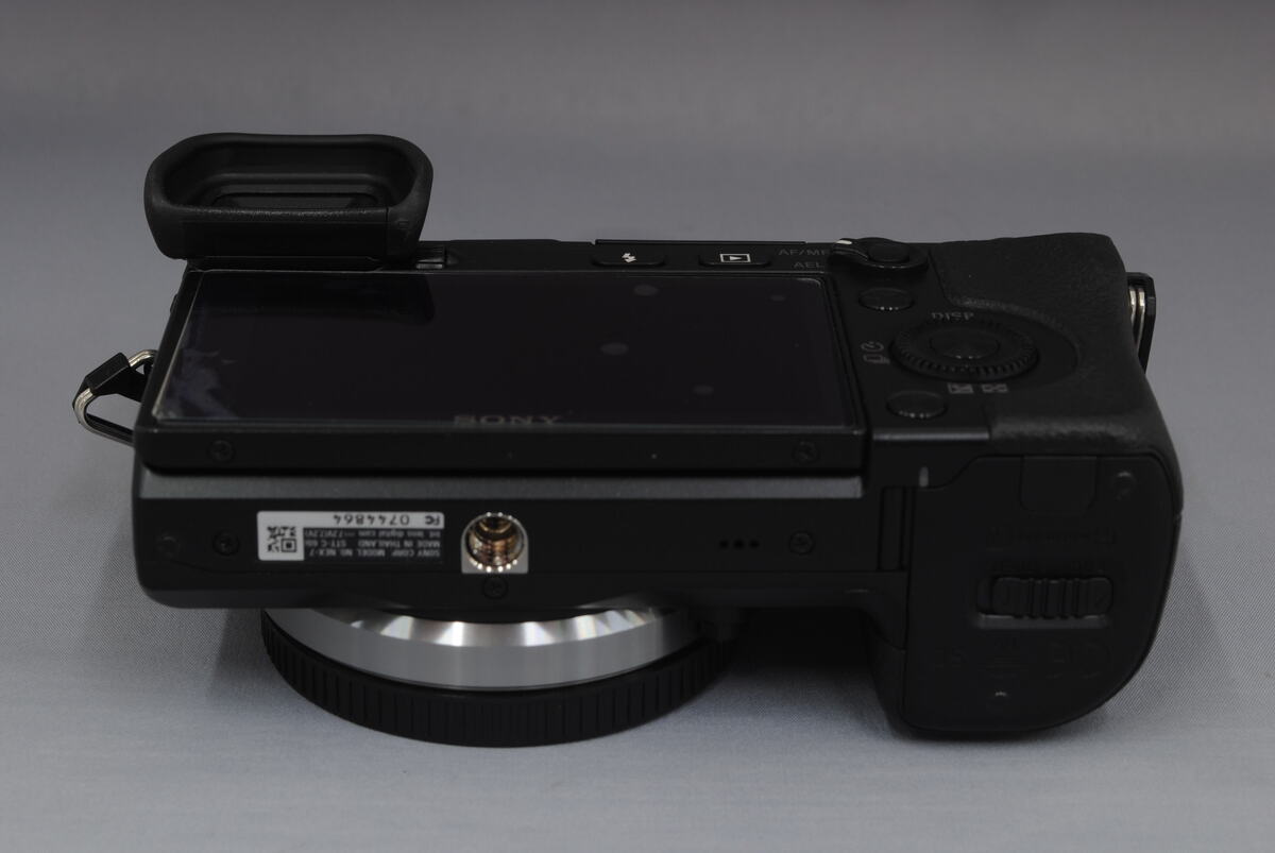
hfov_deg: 26.0
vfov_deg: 17.5
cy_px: 426
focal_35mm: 78
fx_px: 2765
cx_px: 638
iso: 100
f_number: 14
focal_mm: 52
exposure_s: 1/3
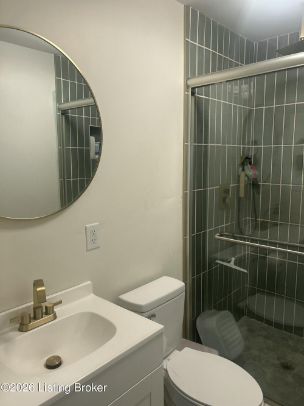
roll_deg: -0.5
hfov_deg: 53.0
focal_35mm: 26
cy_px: 203
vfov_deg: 67.3
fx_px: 305
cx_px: 152
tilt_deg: -7.9
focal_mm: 5.7
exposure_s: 1/60
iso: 80
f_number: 1.5
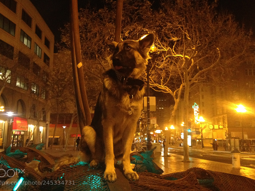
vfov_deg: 35.9
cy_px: 88
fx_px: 295
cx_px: 125
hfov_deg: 46.8
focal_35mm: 40
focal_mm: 4.28
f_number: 2.4
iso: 400
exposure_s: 1/20
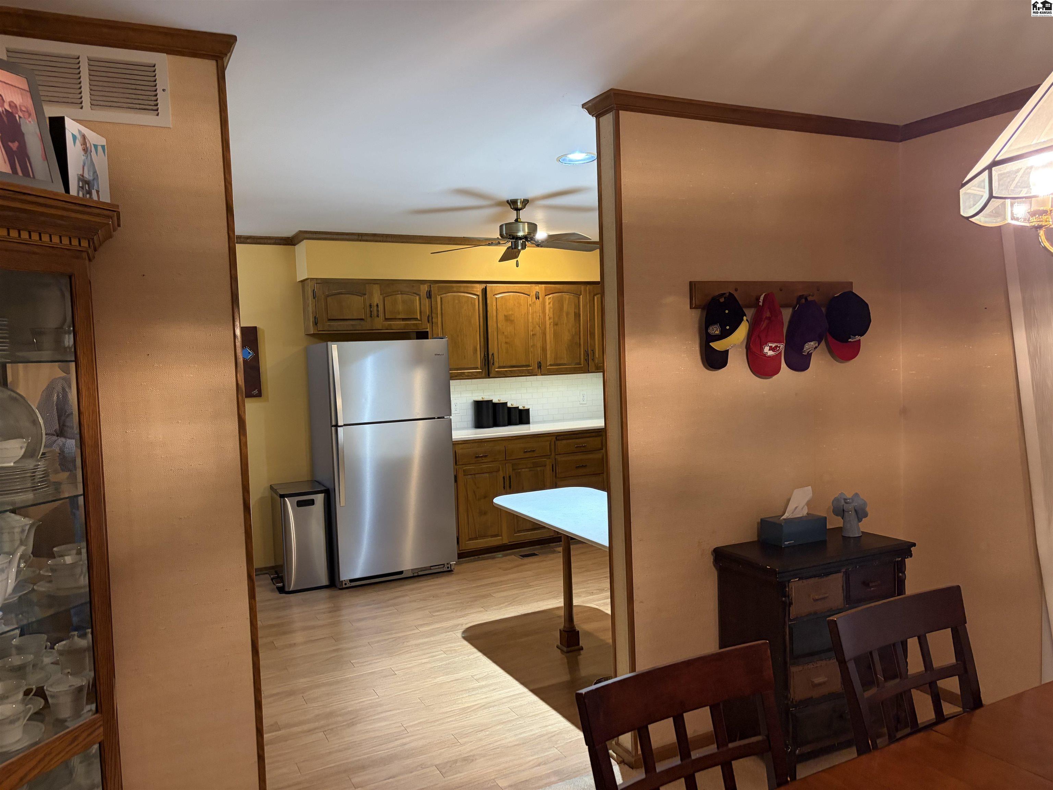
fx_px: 791
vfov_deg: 53.1
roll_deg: +3.1
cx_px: 526
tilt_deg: -2.7
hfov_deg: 67.3
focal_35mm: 26
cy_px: 395
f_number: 1.6
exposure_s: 1/60
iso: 250
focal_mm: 5.96
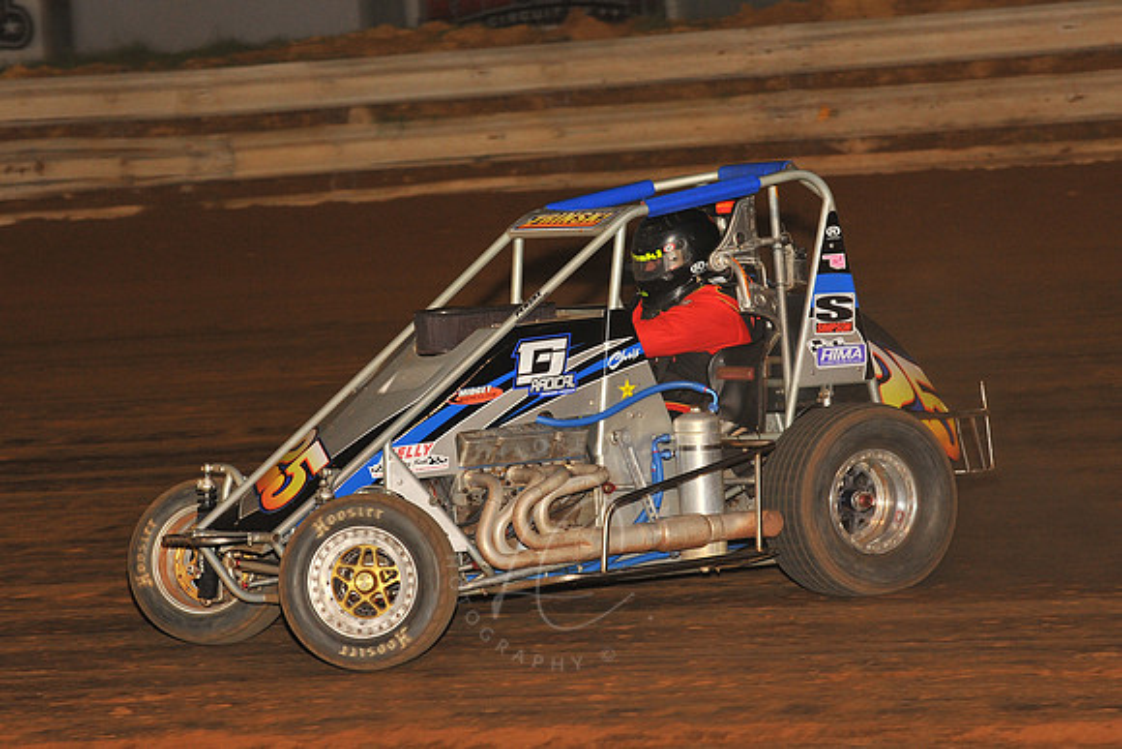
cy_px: 374
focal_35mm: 135
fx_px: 4208
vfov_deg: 10.2
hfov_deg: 15.2
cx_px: 561
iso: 1000
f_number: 6.3
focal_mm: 135
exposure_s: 1/320
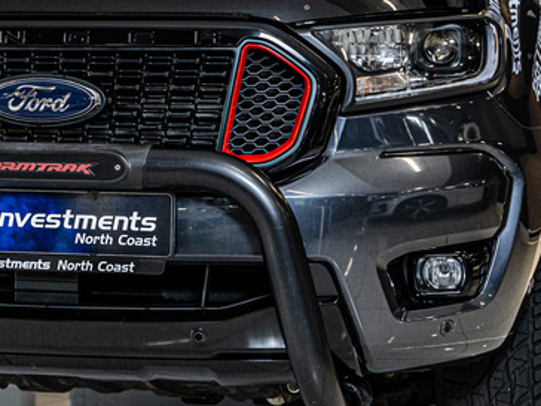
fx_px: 2110
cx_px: 140
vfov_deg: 11.0
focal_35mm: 135
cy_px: 120
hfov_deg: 14.6
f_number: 4
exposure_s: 1/160
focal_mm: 50
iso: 500
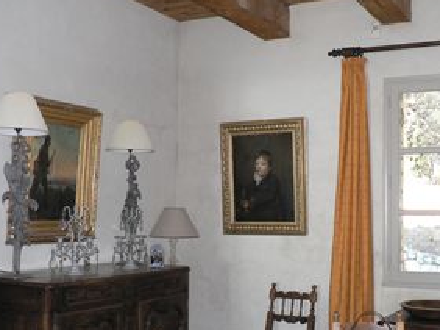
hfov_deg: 40.3
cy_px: 202
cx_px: 264
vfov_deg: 30.7
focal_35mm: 47
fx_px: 597
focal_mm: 6
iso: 300
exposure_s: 1/60
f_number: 2.8
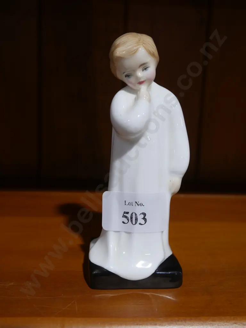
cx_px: 123
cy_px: 164
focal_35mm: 40
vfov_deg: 46.8
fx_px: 379
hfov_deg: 36.0
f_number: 4.5
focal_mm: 20
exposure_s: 1/60
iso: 400
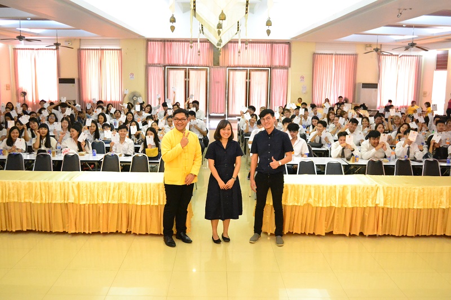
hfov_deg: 53.1
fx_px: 451
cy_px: 150
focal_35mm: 36
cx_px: 226
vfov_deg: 36.9
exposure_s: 1/60
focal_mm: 24
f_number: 4
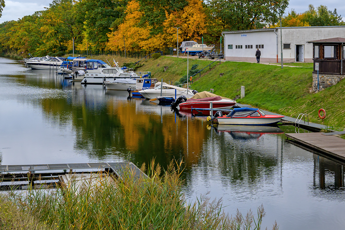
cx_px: 172
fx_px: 546
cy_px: 115
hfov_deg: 35.1
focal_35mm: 57
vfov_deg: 23.8
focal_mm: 38
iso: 250
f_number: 8
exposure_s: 1/60
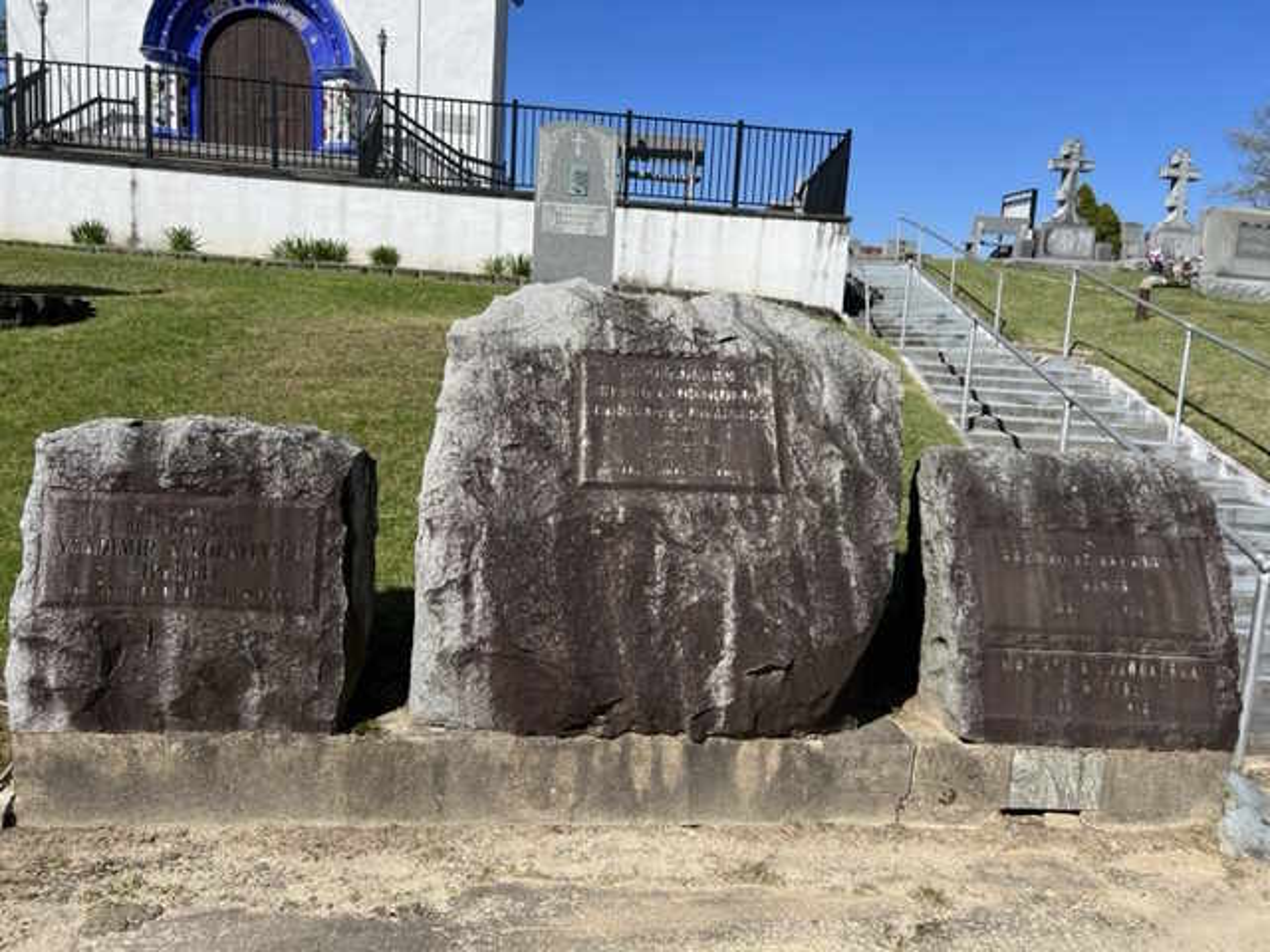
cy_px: 476
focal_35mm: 26
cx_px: 635
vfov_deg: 53.1
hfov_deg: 67.3
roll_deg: -3.7
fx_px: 954
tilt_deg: -8.4
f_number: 1.5
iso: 50
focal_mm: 5.7
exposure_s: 1/4630
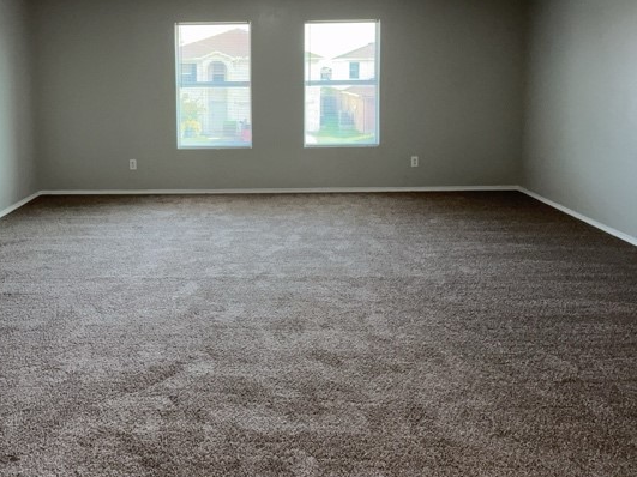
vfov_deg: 49.0
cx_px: 253
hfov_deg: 64.7
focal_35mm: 27
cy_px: 110
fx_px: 497
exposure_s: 1/60
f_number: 2.2
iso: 50
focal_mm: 2.22
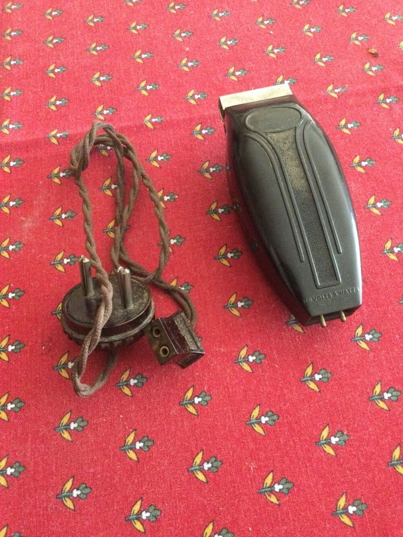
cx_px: 202
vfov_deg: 58.3
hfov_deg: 45.4
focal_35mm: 31
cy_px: 268
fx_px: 481
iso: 400
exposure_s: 1/17
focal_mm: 3.3
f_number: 2.4
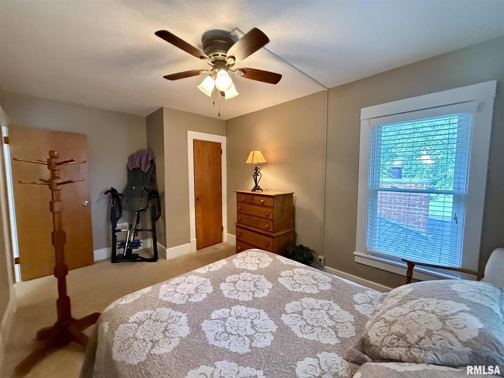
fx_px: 204
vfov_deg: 85.7
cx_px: 252
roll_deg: +0.0
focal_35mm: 14
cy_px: 189
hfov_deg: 102.1
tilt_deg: -3.8
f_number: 2.2
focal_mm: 2.22
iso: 1250
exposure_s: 1/60
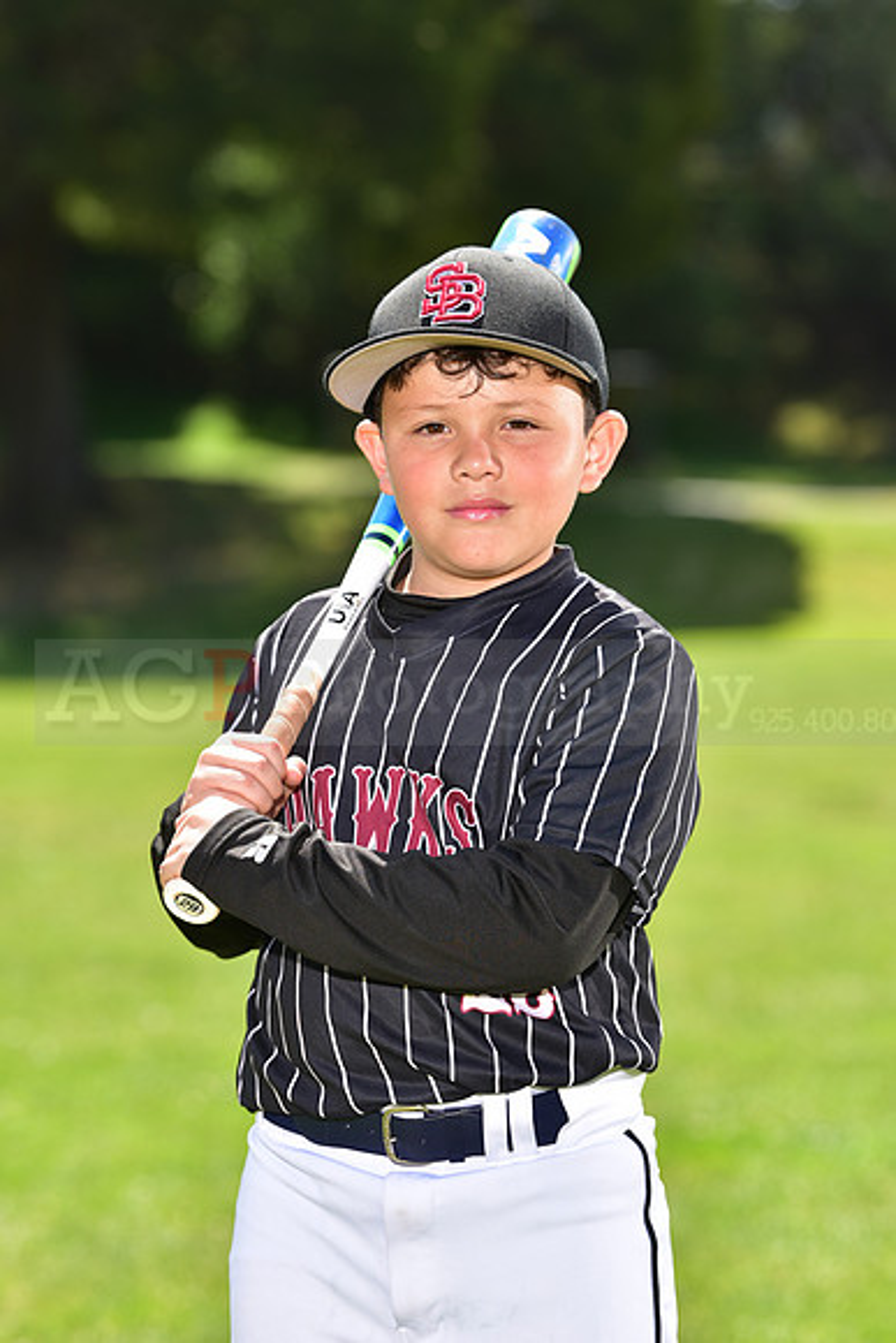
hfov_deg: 9.2
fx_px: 5596
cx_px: 448
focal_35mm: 150
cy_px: 672
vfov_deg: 13.7
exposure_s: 1/250
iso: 100
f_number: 5
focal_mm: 150
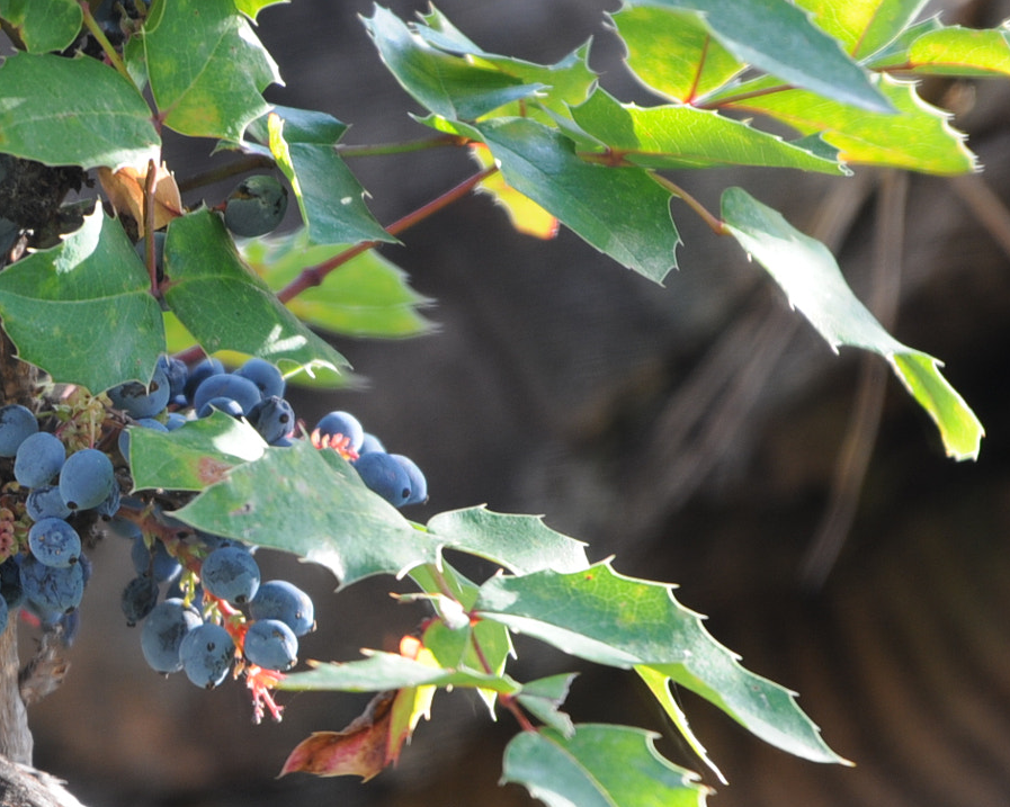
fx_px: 47991
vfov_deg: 1.0
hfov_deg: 1.2
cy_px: 539
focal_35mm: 1606
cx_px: 25
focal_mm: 500
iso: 200
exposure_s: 1/40
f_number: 5.6
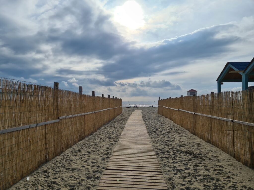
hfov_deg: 67.3
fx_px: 191
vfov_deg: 53.1
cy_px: 95
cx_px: 127
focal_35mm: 26
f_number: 1.8
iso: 50
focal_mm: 5.4
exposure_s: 1/8032
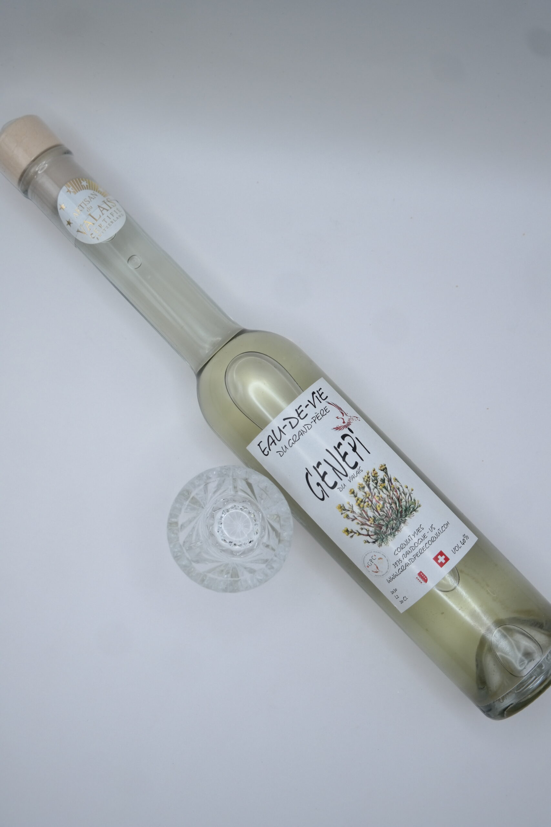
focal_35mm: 46
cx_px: 276
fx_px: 1056
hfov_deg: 29.2
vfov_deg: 42.7
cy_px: 414
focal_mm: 30
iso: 100
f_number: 4.5
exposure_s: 1/100
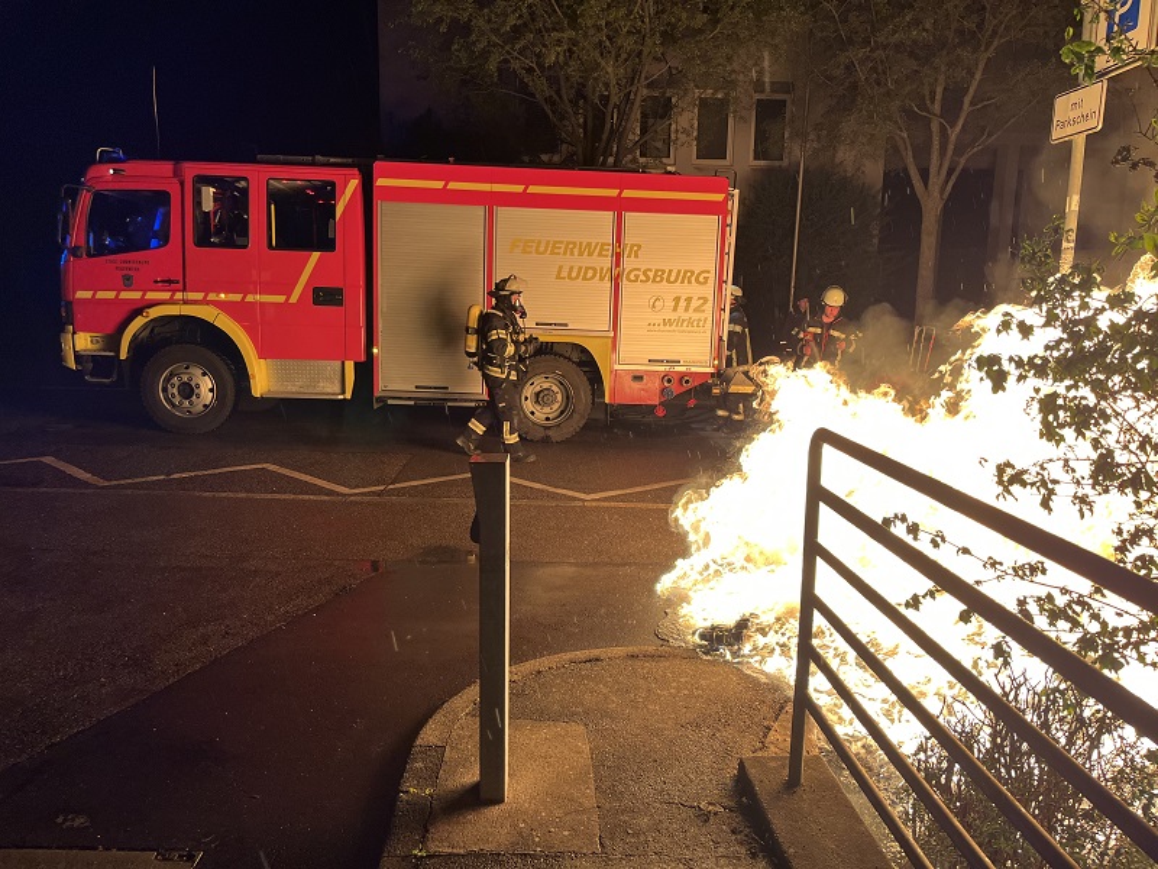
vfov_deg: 53.1
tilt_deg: -10.4
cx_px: 579
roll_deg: -0.8
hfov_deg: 67.3
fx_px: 870
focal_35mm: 26
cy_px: 434
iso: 100
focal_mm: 5.1
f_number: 1.6
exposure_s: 1/121
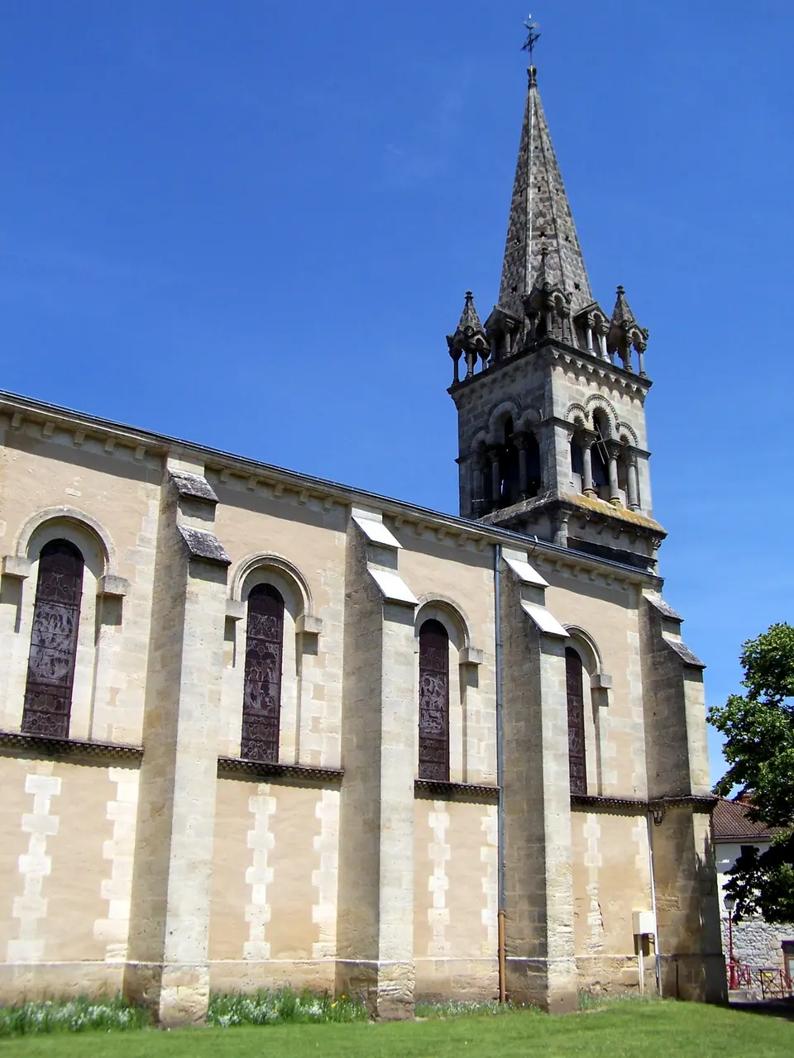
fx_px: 1162
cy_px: 529
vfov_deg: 49.0
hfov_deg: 37.7
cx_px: 397
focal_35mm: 38
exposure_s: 1/1000
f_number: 4
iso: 80
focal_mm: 6.3
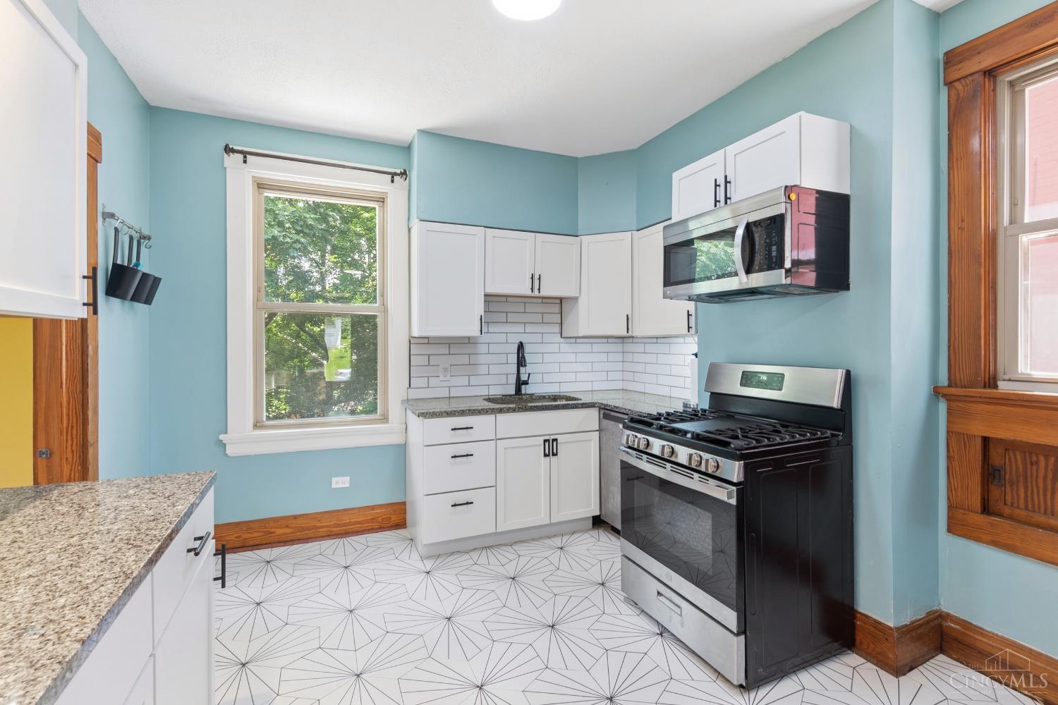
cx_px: 529
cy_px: 352
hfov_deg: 100.4
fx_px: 441
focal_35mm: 15
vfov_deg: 77.3
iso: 250
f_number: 9
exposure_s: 1/13
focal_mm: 10
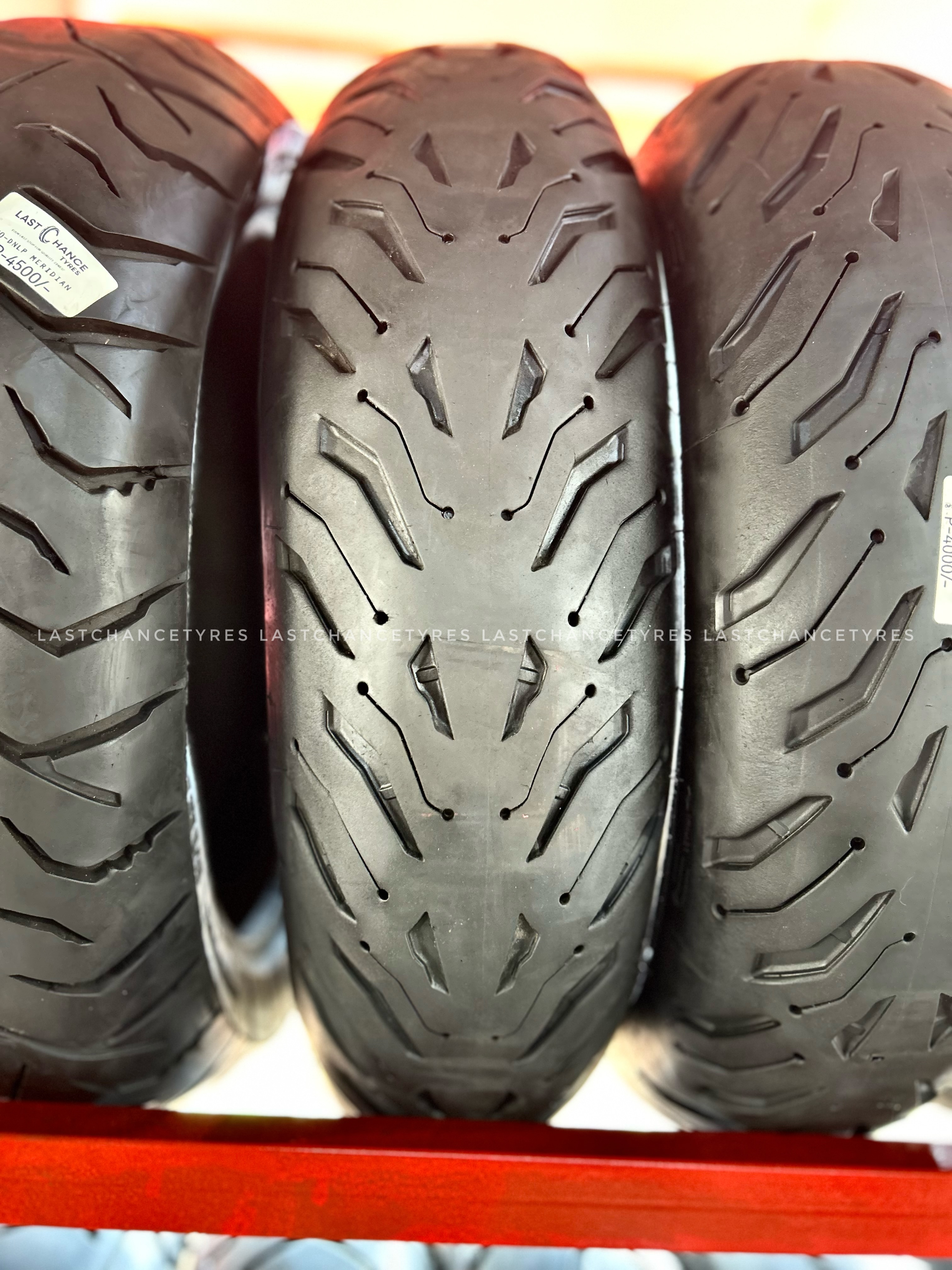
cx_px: 476
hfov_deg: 53.1
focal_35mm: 26
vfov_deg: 67.3
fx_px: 953
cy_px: 635
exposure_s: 1/33
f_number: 1.5
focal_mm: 5.7
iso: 400
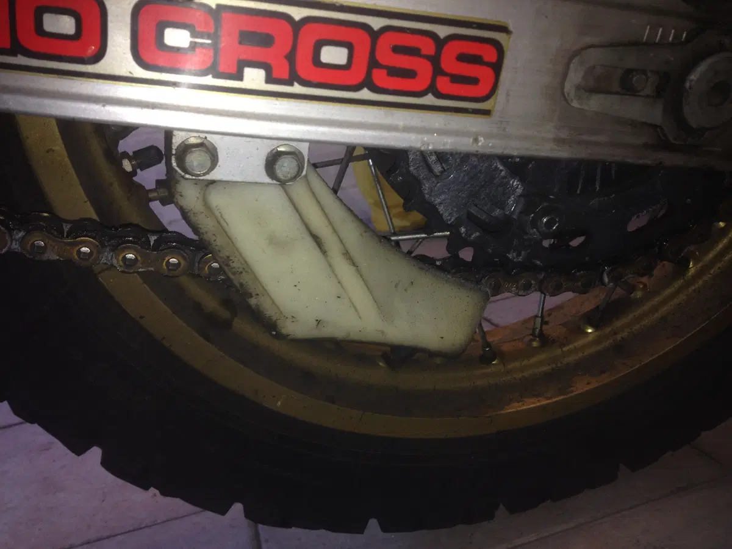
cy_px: 274
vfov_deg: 40.7
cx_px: 366
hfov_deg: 52.6
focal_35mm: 35
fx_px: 740
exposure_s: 1/40
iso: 50
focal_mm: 4.28
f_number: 2.4
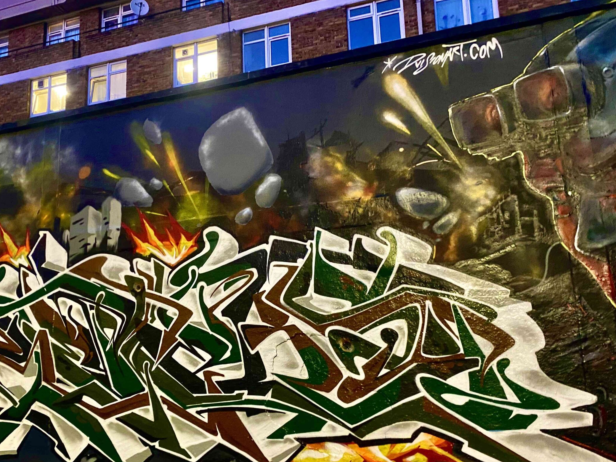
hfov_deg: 56.4
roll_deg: -0.7
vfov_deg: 44.0
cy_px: 273
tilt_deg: +9.8
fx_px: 569
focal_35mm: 32
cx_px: 248
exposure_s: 1/25
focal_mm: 4.25
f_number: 1.8
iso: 640
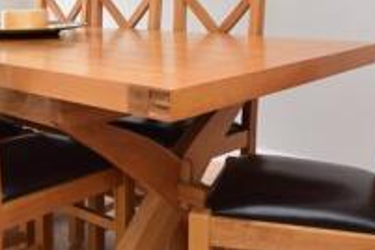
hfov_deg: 40.3
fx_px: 510
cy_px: -12
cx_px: 162
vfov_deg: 25.8
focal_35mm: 49
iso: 400
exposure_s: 1/25
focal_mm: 10
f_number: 5.6
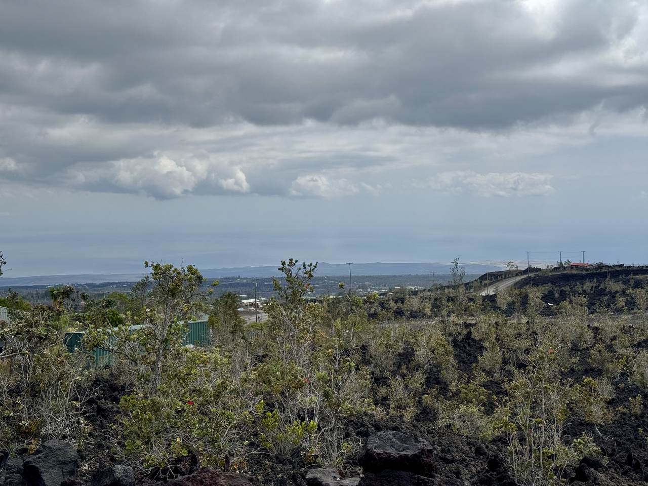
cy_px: 243
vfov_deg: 30.3
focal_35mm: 48
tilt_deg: -3.2
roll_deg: +0.7
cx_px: 324
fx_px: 899
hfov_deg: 39.7
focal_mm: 6.76
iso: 64
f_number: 1.78
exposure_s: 1/7937
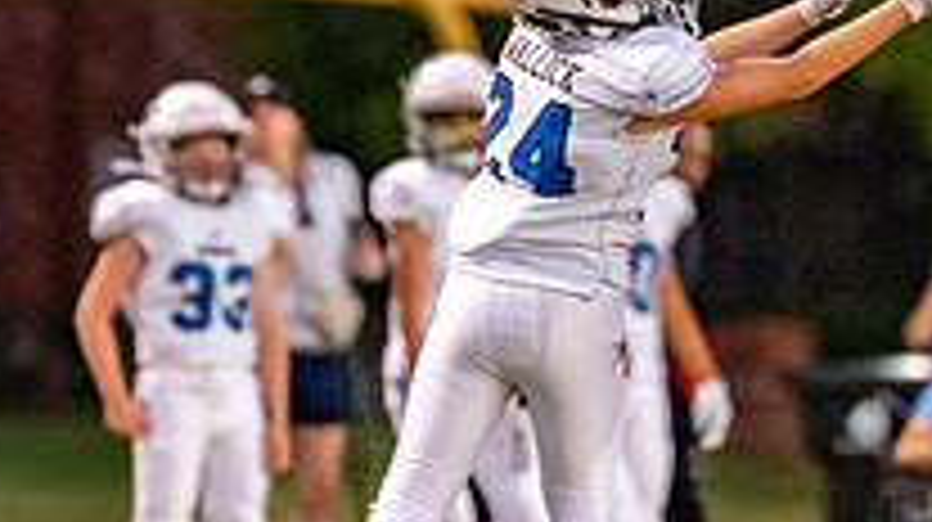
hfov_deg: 2.8
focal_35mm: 760
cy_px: 34
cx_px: 469
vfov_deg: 1.6
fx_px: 18765
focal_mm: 200
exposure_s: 1/1250
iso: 4000
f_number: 2.8
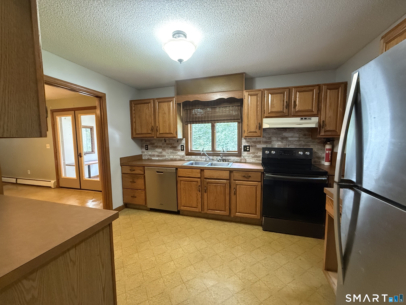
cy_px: 152
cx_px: 203
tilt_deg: -4.4
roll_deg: +0.3
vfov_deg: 85.7
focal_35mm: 14
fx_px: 164
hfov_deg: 102.1
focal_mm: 2.22
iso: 800
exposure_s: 1/60
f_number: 2.2
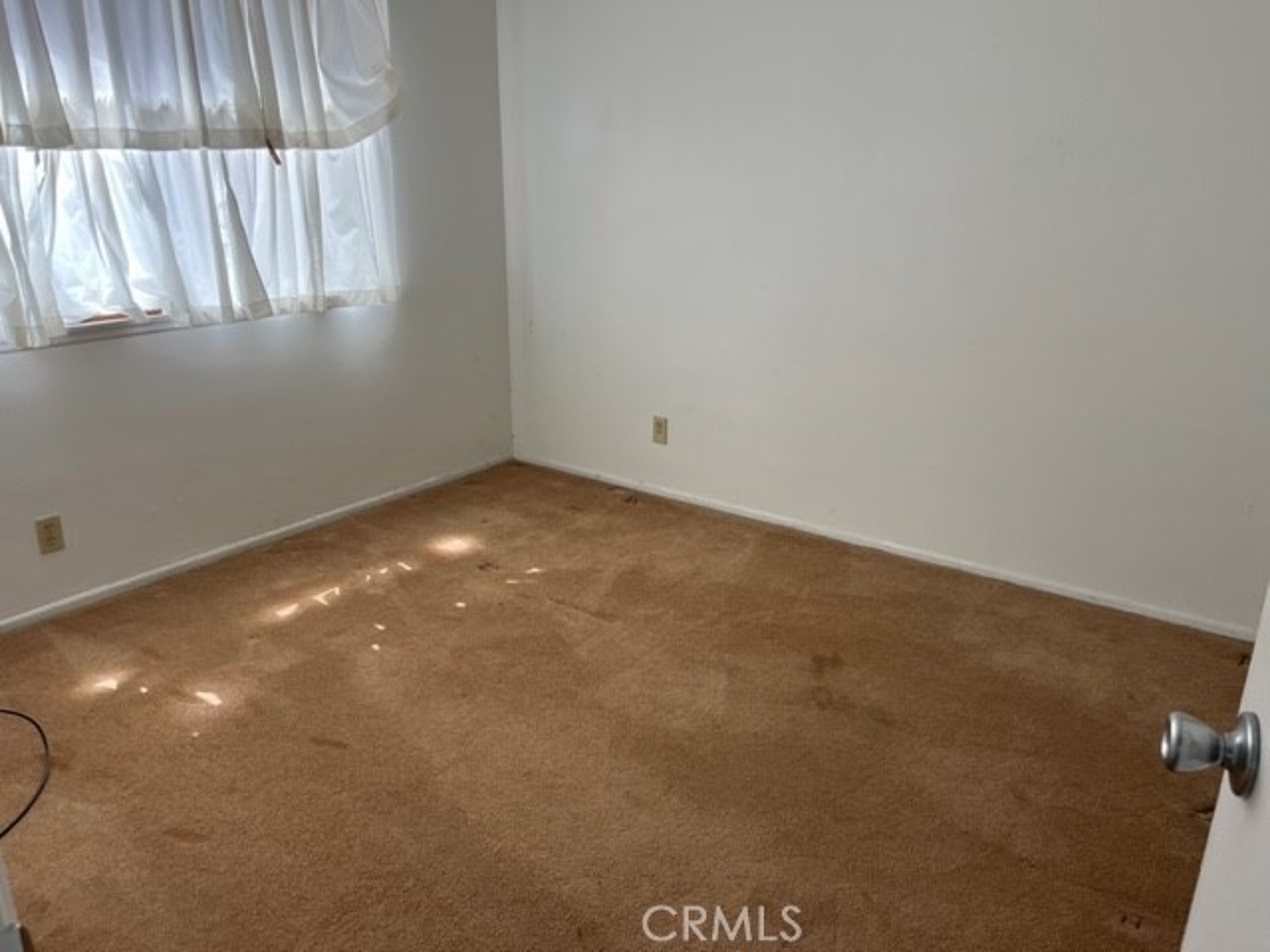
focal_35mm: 26
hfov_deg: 67.3
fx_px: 954
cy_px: 476
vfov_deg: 53.1
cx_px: 635
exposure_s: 1/121
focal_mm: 5.1
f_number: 1.6
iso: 80
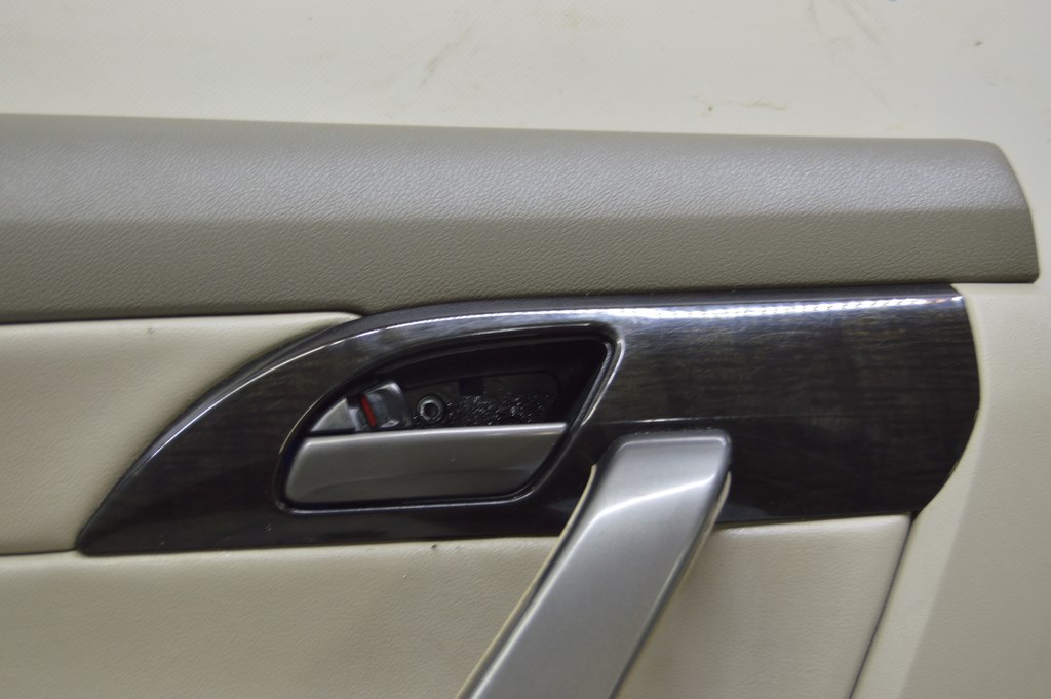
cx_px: 526
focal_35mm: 57
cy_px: 350
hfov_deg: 35.1
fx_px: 1663
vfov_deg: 23.7
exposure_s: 1/20
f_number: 5.6
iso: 400
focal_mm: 38
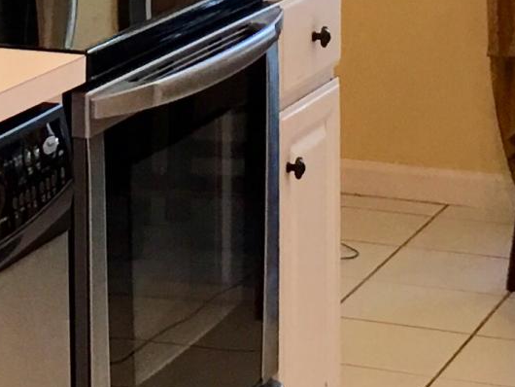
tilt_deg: -5.0
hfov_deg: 11.9
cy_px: -147
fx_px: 2441
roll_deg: -0.5
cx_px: -47
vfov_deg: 8.9
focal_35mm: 164
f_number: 2.2
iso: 32
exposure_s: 1/15
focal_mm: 4.15
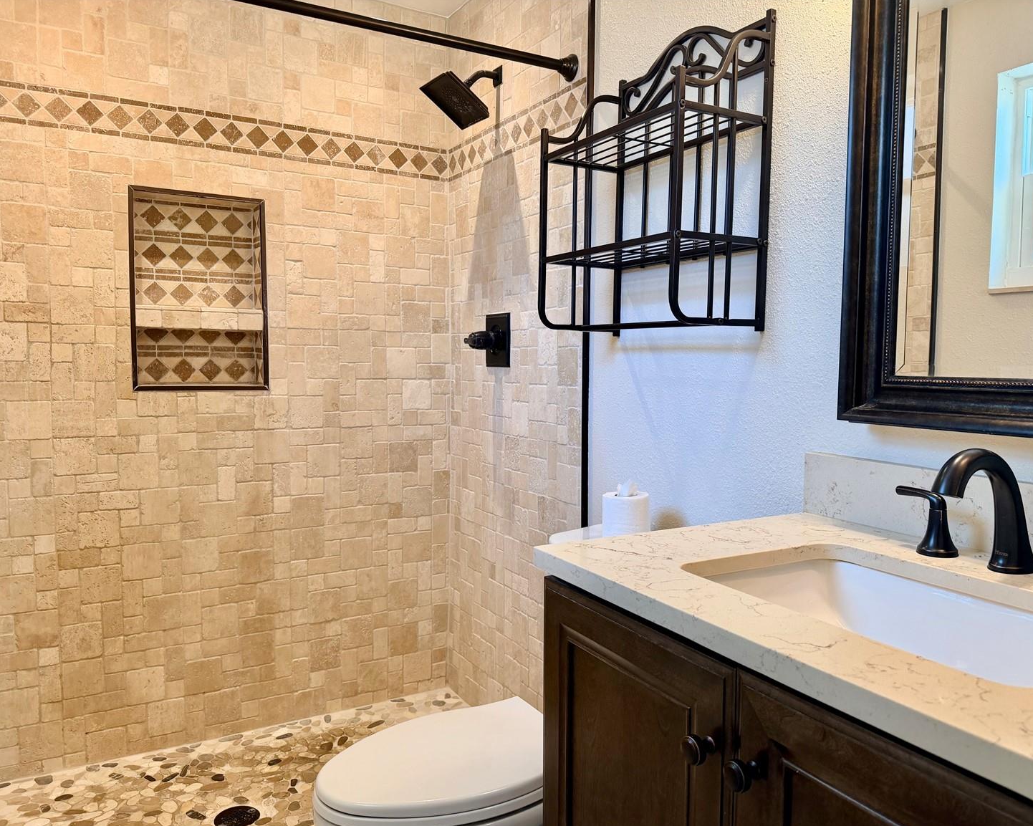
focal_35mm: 26
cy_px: 428
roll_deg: -0.2
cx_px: 537
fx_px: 795
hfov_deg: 66.0
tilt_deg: -5.0
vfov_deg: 54.9
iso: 160
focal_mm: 6.76
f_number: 1.78
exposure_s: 1/120
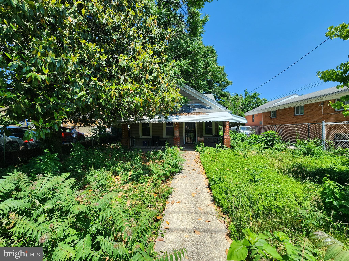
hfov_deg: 106.2
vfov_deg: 89.9
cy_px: 130
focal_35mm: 13
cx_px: 174
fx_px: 131
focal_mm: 2.2
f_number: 2.2
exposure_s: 1/1297
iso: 50
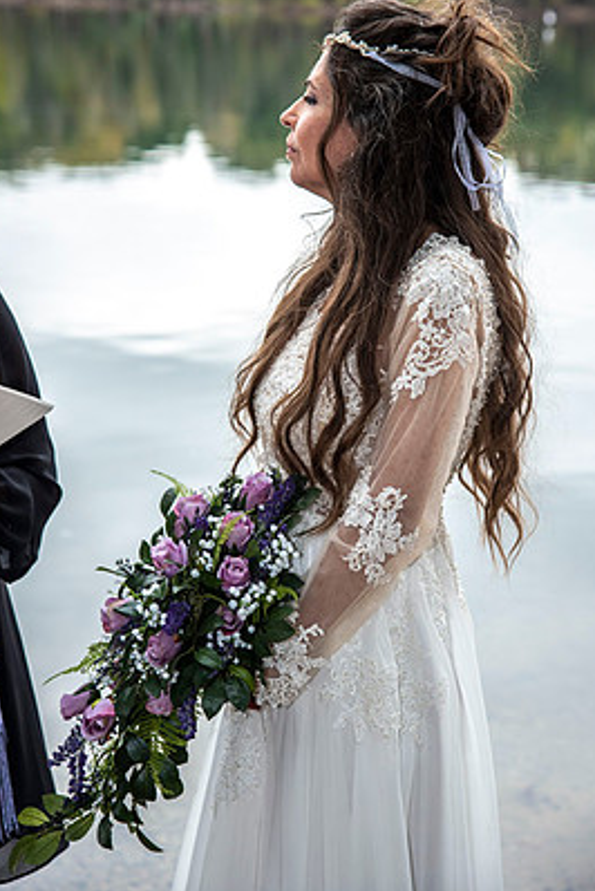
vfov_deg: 21.2
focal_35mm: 96
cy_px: 396
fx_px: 2376
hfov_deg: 14.3
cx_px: 320
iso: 500
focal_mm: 85
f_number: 5
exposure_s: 1/200
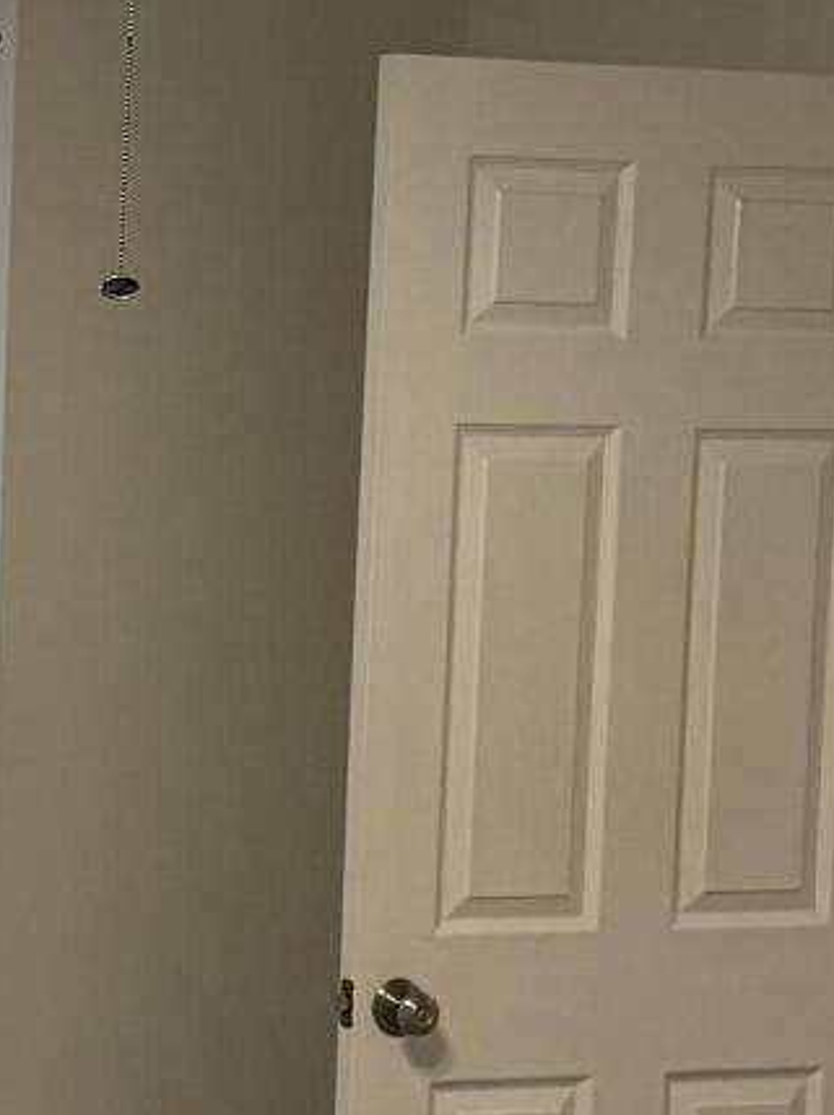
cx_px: -301
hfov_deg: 12.7
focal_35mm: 112
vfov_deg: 17.6
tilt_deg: -5.5
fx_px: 3603
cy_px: 621
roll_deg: -1.9
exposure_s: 1/120
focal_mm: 6.76
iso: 400
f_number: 1.78
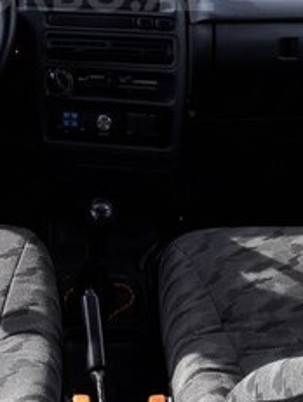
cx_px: 80
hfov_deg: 24.2
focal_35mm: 60
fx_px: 698
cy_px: -9
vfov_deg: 29.8
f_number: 1.9
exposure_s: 1/265
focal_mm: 3.7
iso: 40
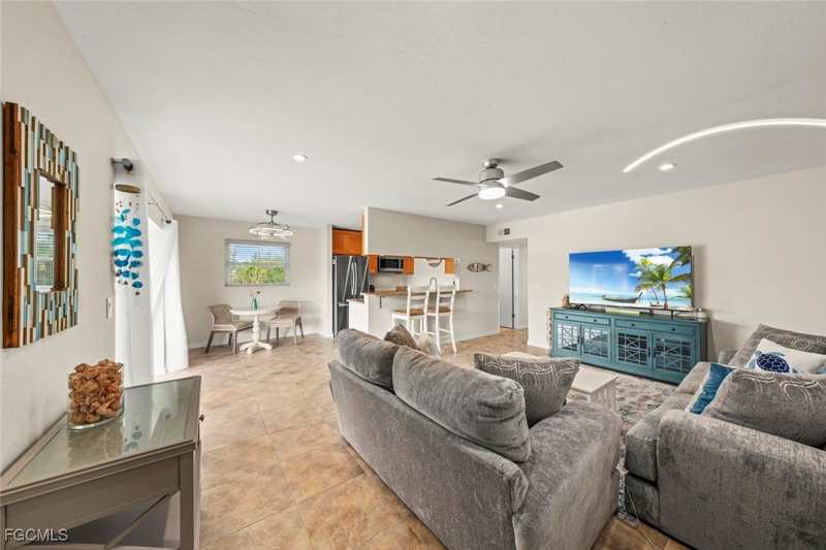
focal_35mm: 12
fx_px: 275
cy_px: 275
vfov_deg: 90.0
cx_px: 413
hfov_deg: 112.6
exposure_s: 1/1.25
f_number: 10
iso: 160
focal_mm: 12
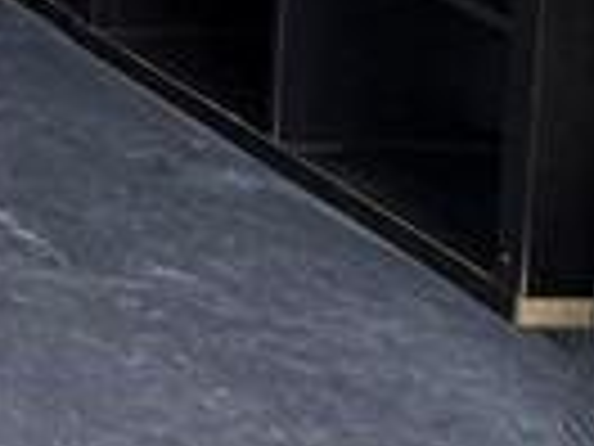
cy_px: -815
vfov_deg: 10.4
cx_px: -1278
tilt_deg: -1.2
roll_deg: -0.5
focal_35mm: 109
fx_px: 1870
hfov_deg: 10.7
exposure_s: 1/123
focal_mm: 2.22
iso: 40
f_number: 2.2
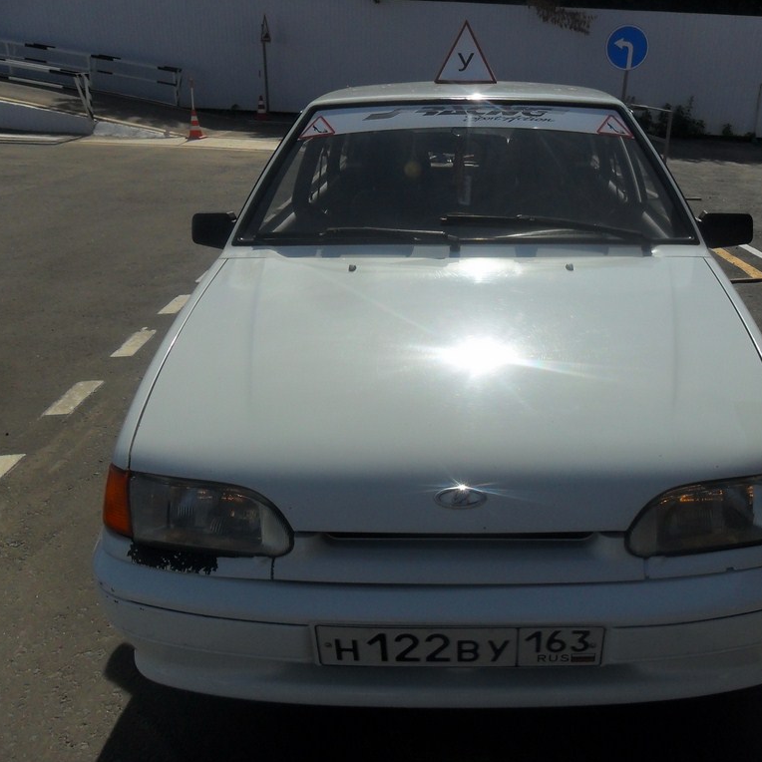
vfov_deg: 51.1
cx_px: 474
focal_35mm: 32
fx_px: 797
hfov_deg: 50.6
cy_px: 382
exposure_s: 1/500
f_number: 8.9
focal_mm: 4.9
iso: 100
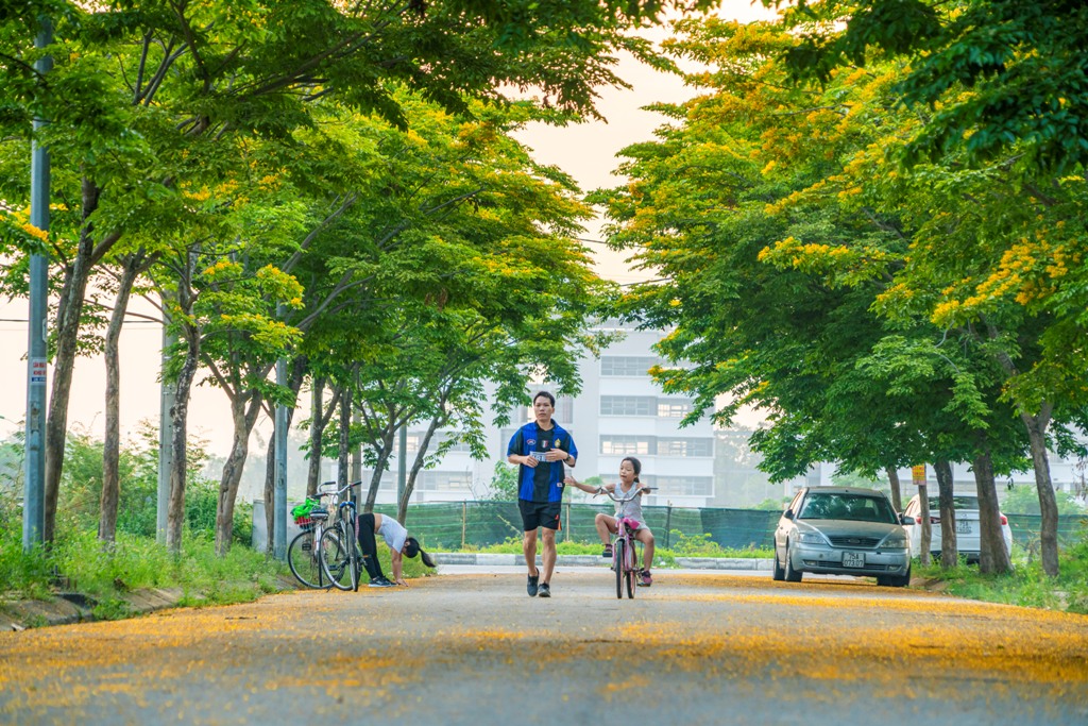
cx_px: 544
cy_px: 363
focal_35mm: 181
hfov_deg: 11.4
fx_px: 5471
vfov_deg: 7.6
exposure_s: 1/200
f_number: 8
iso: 800
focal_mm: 181
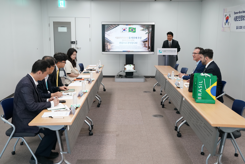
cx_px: 122
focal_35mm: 44
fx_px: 299
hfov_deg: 44.5
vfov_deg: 30.5
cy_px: 82
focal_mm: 44
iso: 2000
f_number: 6.3
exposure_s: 1/125
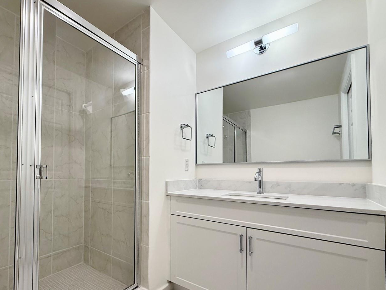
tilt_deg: +3.0
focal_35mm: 18
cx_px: 142
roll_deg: -0.8
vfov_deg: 71.1
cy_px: 168
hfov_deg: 85.8
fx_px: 201
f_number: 2.2
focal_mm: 2.22
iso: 100
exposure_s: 1/120
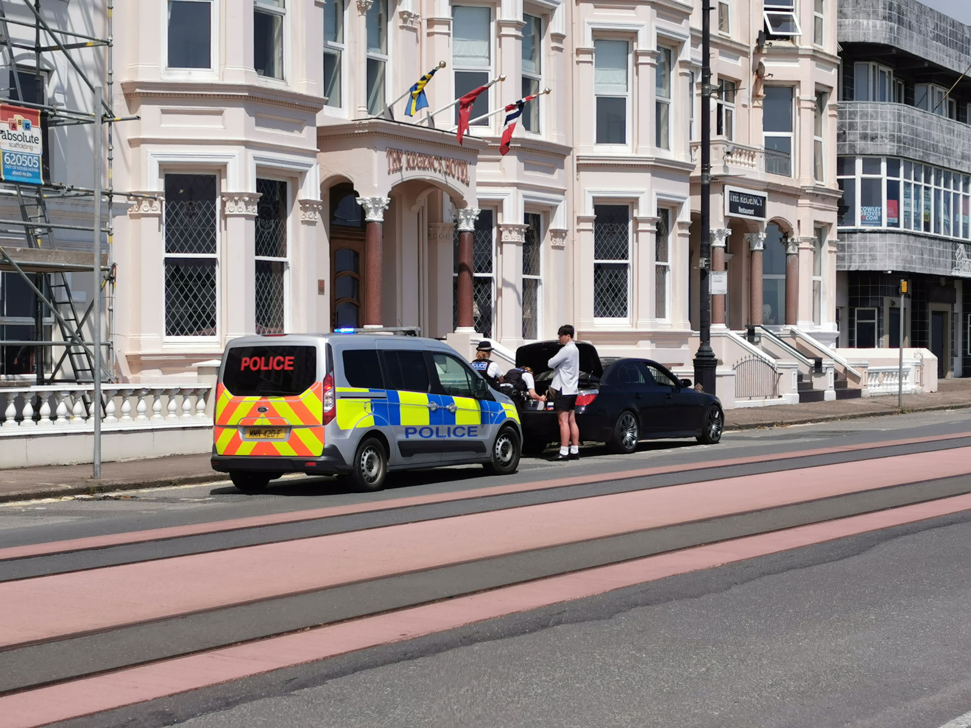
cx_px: 486
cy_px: 364
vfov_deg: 21.6
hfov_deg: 28.6
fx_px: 1907
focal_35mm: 68
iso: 50
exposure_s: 1/6135
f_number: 1.6
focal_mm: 5.56
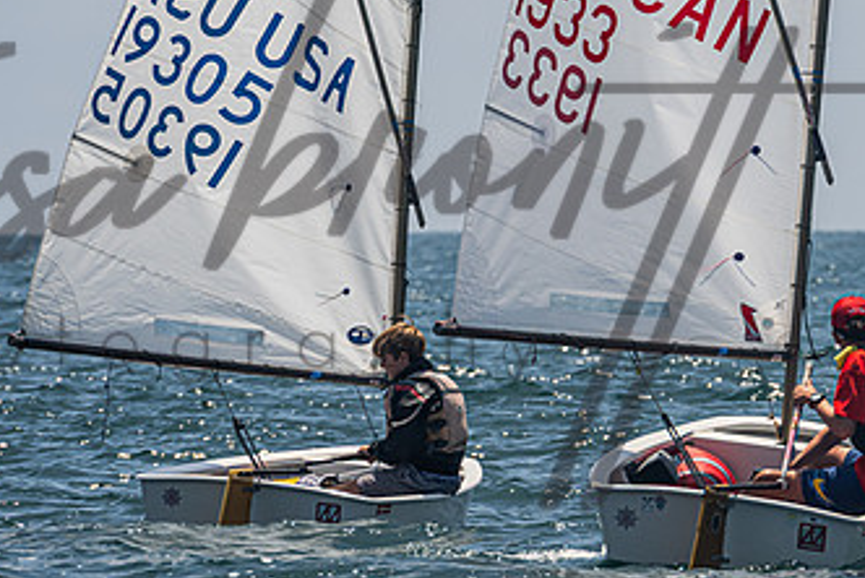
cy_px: 206
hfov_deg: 3.6
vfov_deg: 2.4
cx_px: 597
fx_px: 13924
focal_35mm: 579
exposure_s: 1/1600
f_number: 8
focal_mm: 270
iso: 250
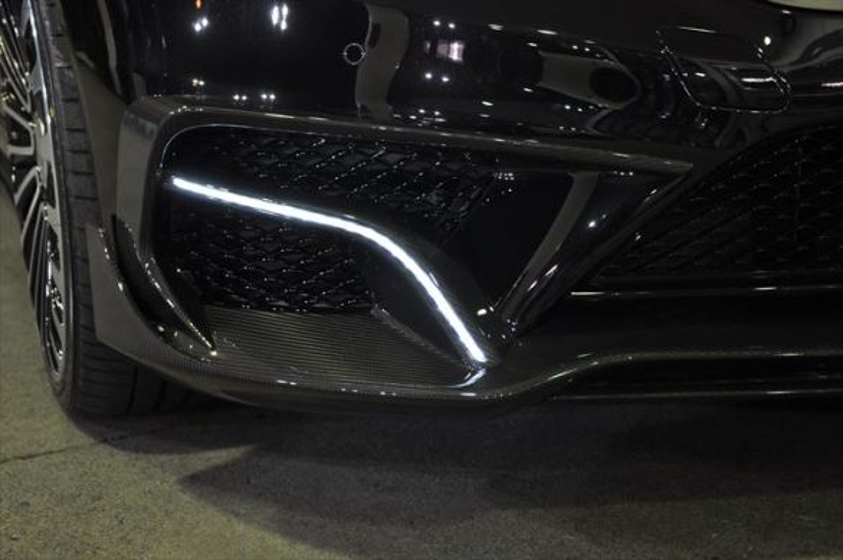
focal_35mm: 63
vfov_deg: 21.5
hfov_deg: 31.9
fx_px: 1473
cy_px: 280
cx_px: 422
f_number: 4.8
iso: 450
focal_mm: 42
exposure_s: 1/15
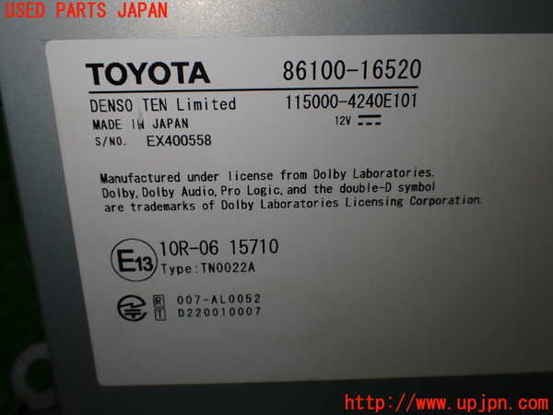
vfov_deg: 46.8
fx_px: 479
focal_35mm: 30
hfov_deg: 60.0
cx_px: 276
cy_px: 208
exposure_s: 1/125
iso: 100
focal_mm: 5.4
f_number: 3.2
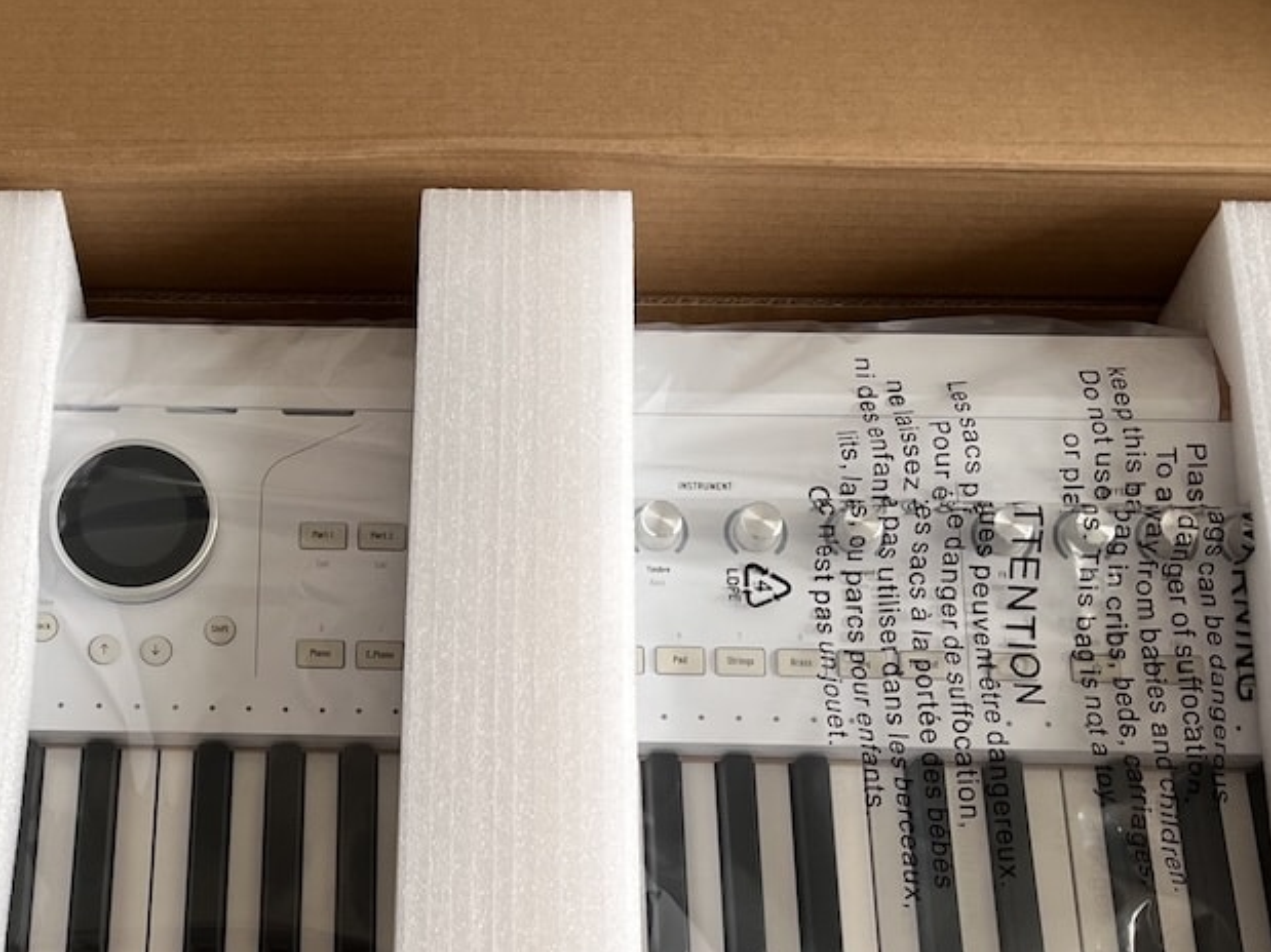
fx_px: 2313
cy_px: 653
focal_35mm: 63
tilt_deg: -63.5
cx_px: 333
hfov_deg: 30.3
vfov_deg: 23.2
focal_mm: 5.1
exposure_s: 1/121
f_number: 1.6
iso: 80
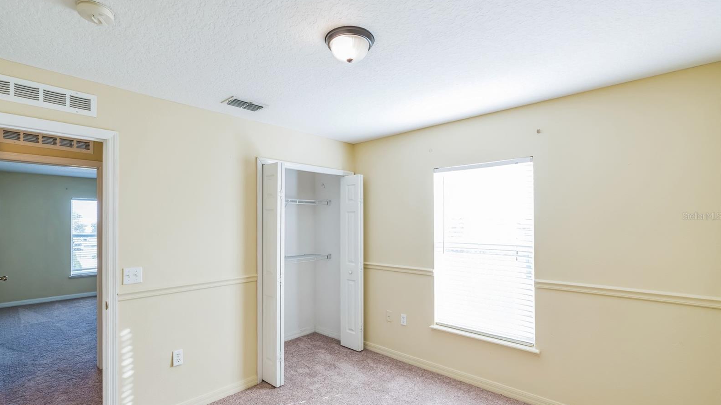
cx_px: 358
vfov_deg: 63.9
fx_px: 325
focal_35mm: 17
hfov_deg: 95.9
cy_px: 216
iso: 320
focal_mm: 16
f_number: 7.1
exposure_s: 1/20
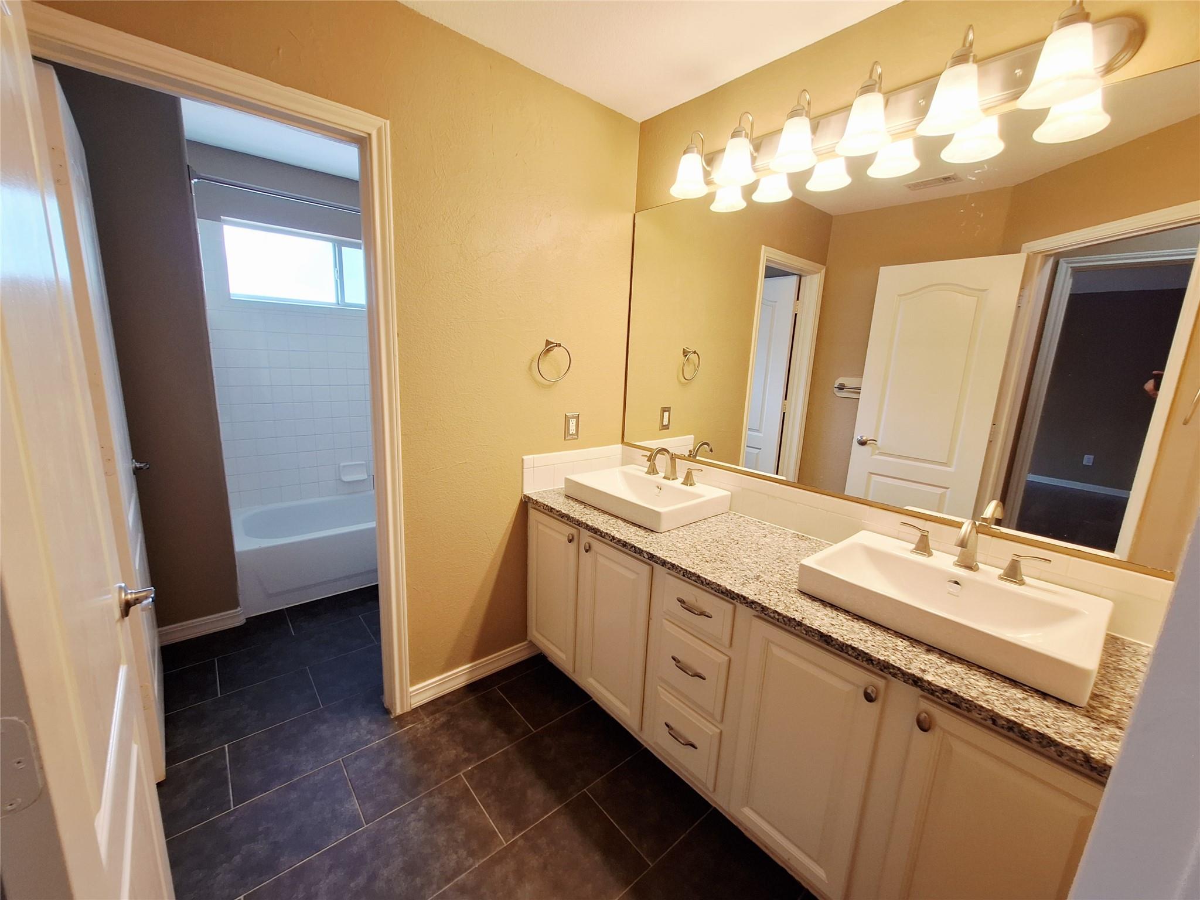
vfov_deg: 89.9
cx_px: 600
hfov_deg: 106.2
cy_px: 450
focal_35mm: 13
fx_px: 451
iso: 40
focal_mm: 1.74
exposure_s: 1/40
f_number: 2.2
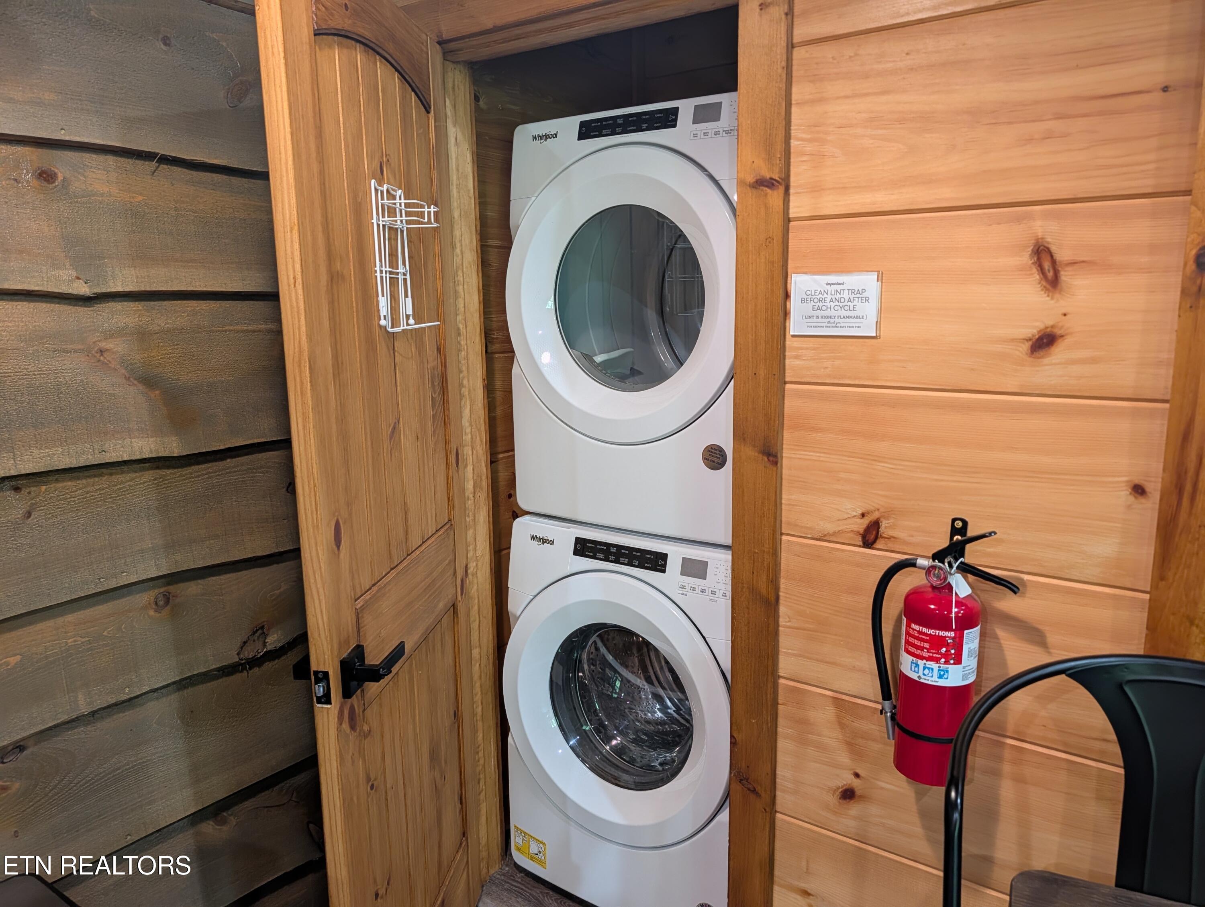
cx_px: 602
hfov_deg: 71.5
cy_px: 454
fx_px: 837
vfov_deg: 56.9
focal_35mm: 24
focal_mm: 6.9
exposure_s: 1/20
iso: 30
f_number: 1.68
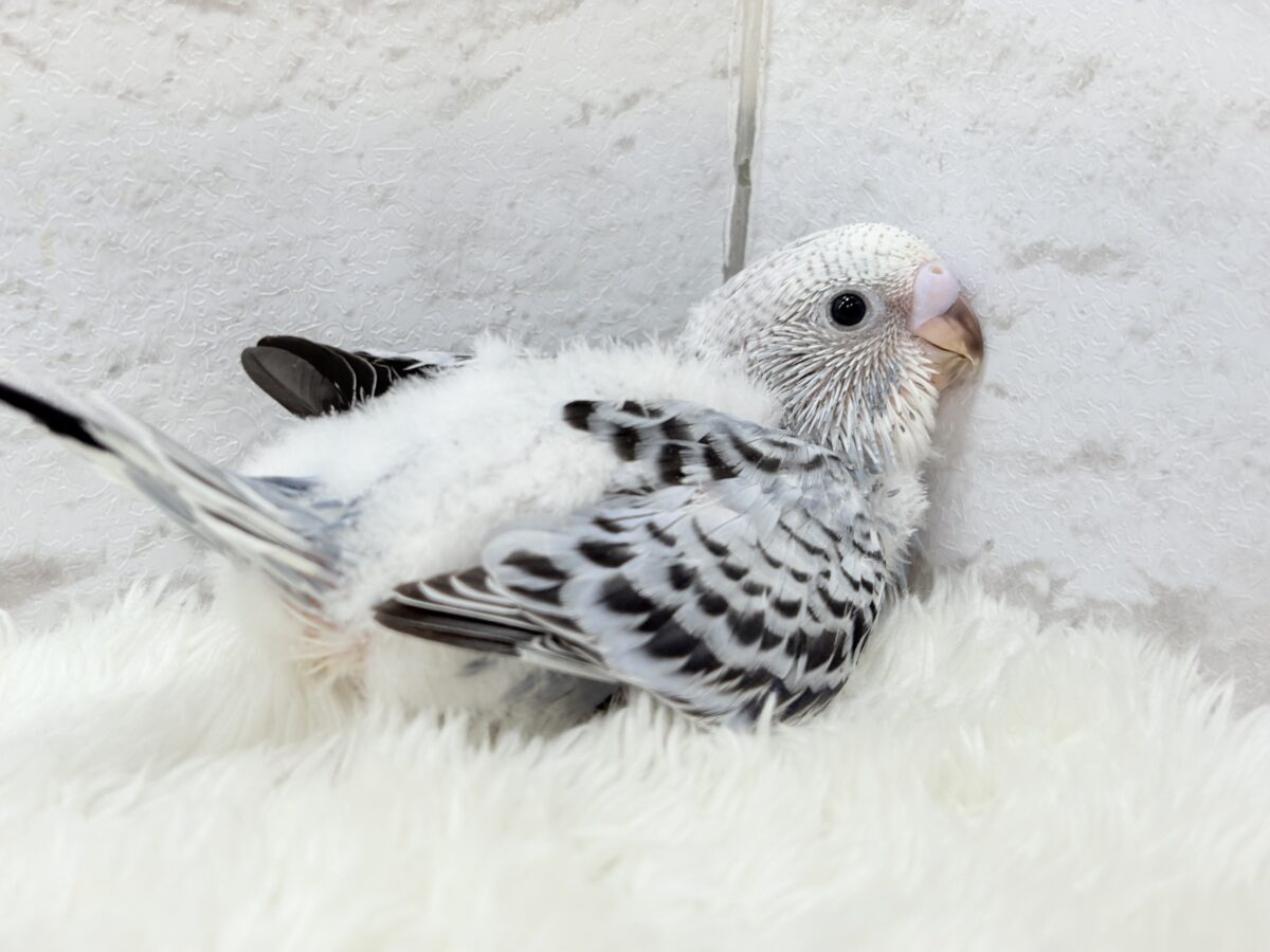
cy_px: 476
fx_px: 1908
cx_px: 635
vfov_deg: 28.0
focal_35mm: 52
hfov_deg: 36.8
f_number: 1.6
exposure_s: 1/50
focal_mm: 5.96
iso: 40
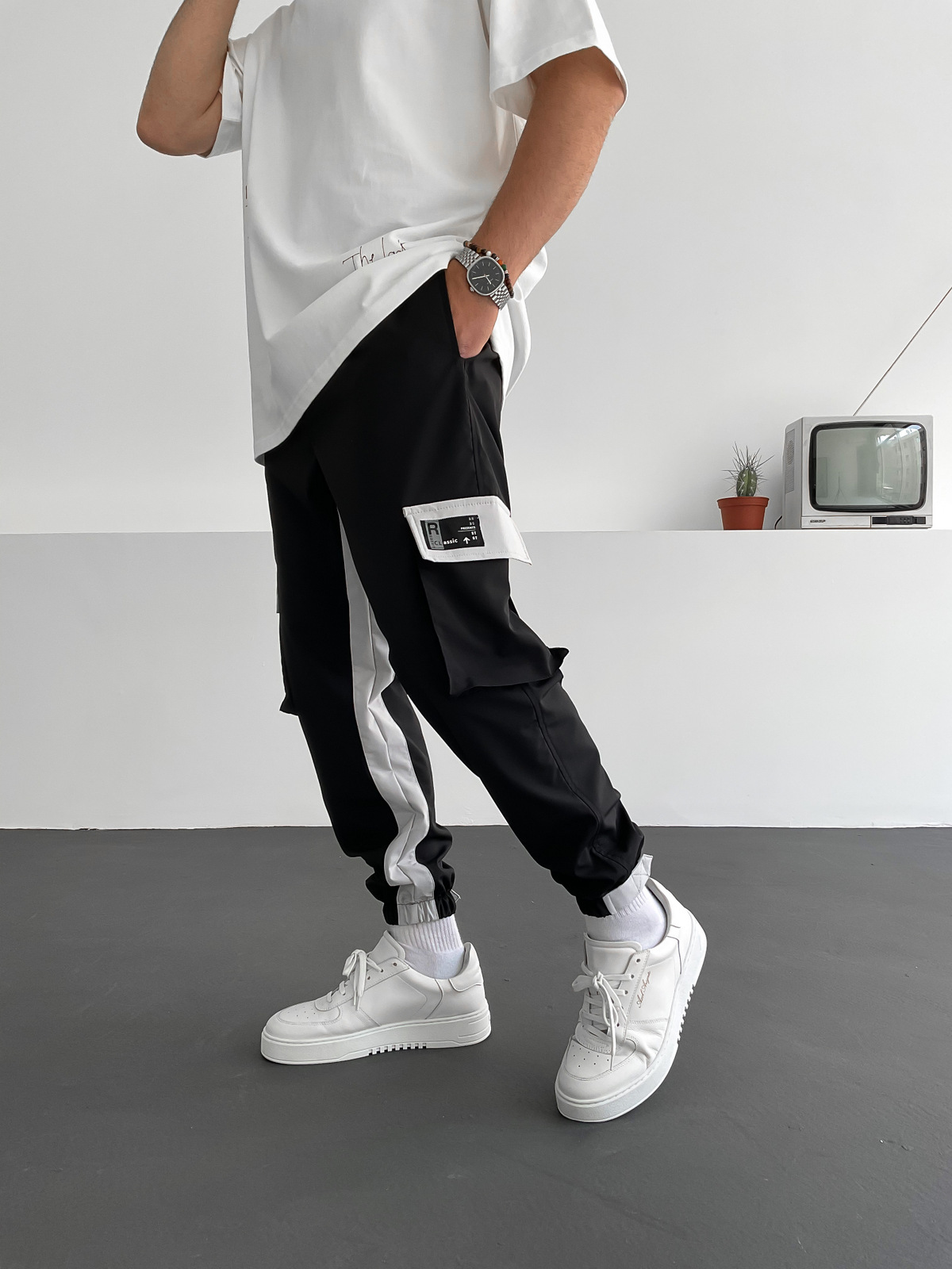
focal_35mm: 29
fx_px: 1063
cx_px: 476
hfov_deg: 48.2
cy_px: 634
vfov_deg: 61.7
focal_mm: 3
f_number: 1.8
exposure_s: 1/120
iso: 32
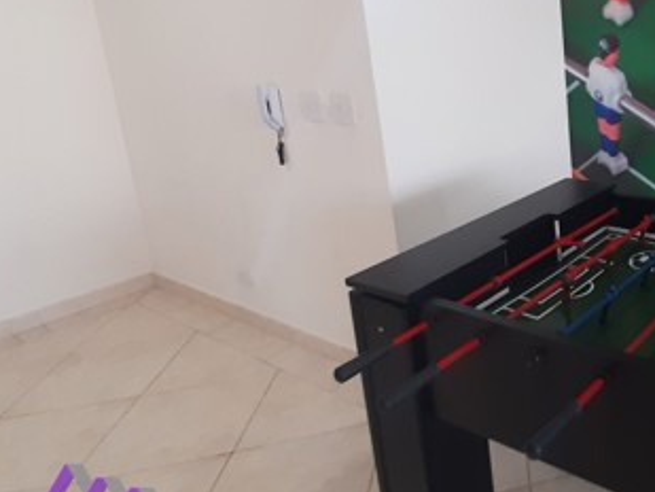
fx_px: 549
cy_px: 128
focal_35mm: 29
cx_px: 675
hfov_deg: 48.8
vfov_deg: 46.7
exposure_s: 1/40
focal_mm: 1.42
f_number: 2.2
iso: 100
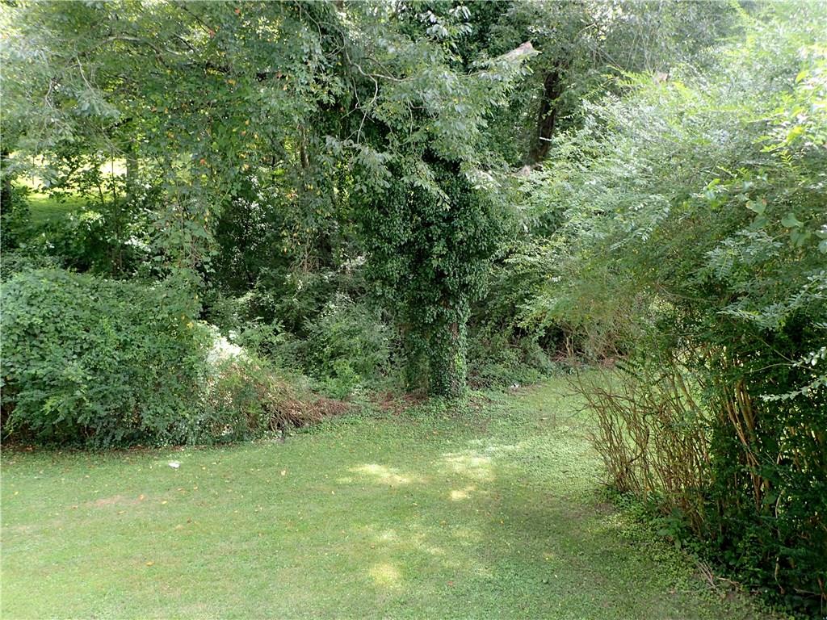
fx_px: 597
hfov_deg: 69.4
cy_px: 310
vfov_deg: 54.9
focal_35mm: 25
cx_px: 414
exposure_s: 1/80
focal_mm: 4.5
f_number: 2.8
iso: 100
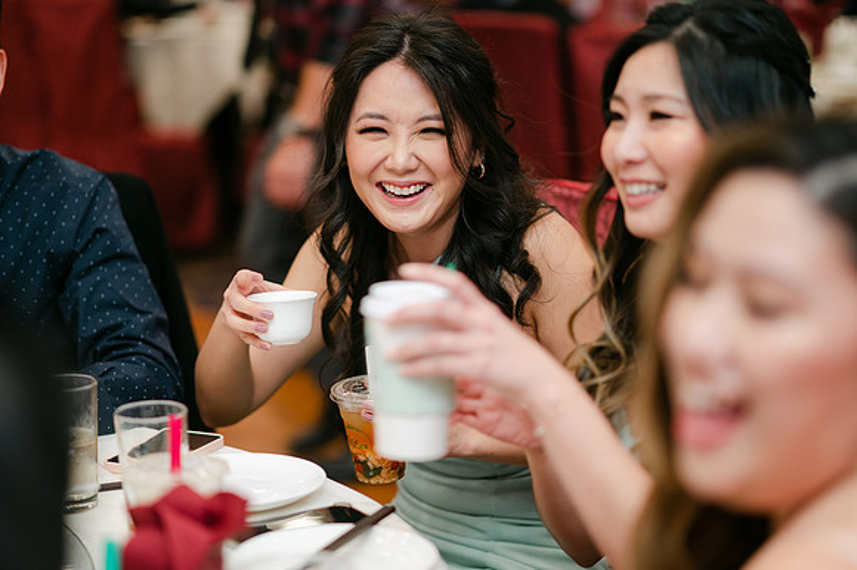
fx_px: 2022
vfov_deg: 16.1
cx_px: 428
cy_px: 285
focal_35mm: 85
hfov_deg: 23.9
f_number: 2
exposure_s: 1/125
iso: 320
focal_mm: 85
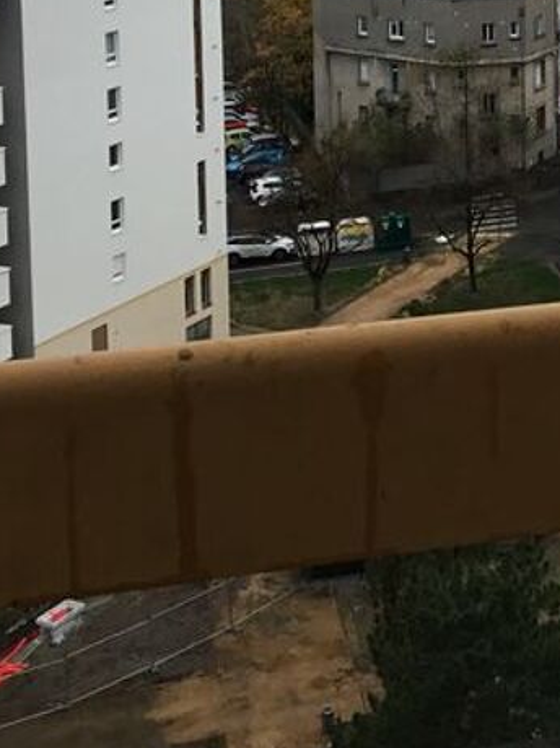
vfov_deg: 20.5
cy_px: -131
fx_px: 1942
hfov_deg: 15.9
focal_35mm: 90
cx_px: 643
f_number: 2.4
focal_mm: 3.3
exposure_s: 1/122
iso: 25
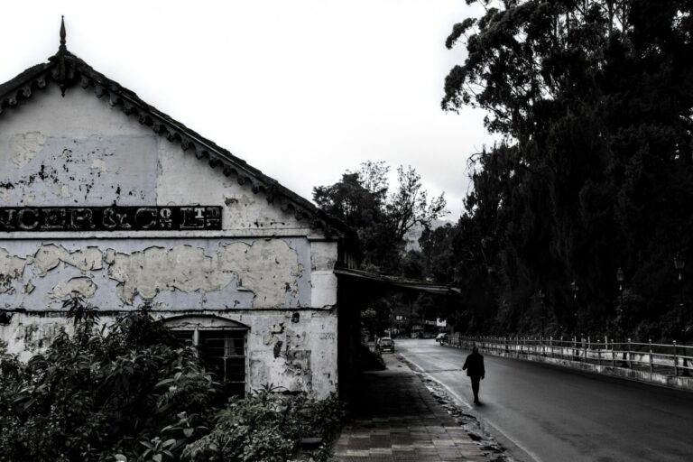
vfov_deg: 32.6
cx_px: 346
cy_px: 231
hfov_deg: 47.4
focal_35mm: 41
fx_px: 789
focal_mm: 27.5
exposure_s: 1/450
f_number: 5
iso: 320
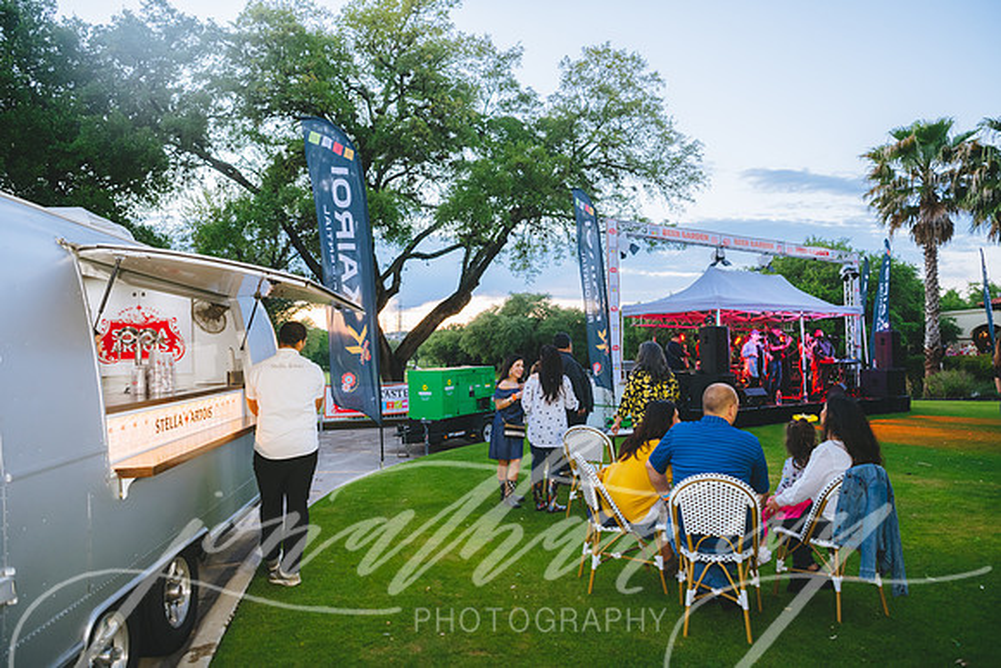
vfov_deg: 53.2
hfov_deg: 73.7
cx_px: 500
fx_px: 667
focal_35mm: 24
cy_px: 334
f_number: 3.5
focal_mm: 24
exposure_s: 1/100
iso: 800
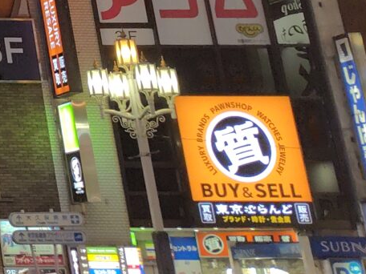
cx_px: -542
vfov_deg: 10.4
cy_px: -314
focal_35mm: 129
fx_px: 1364
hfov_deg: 12.0
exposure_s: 1/120
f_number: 1.9
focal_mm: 5.6
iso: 246
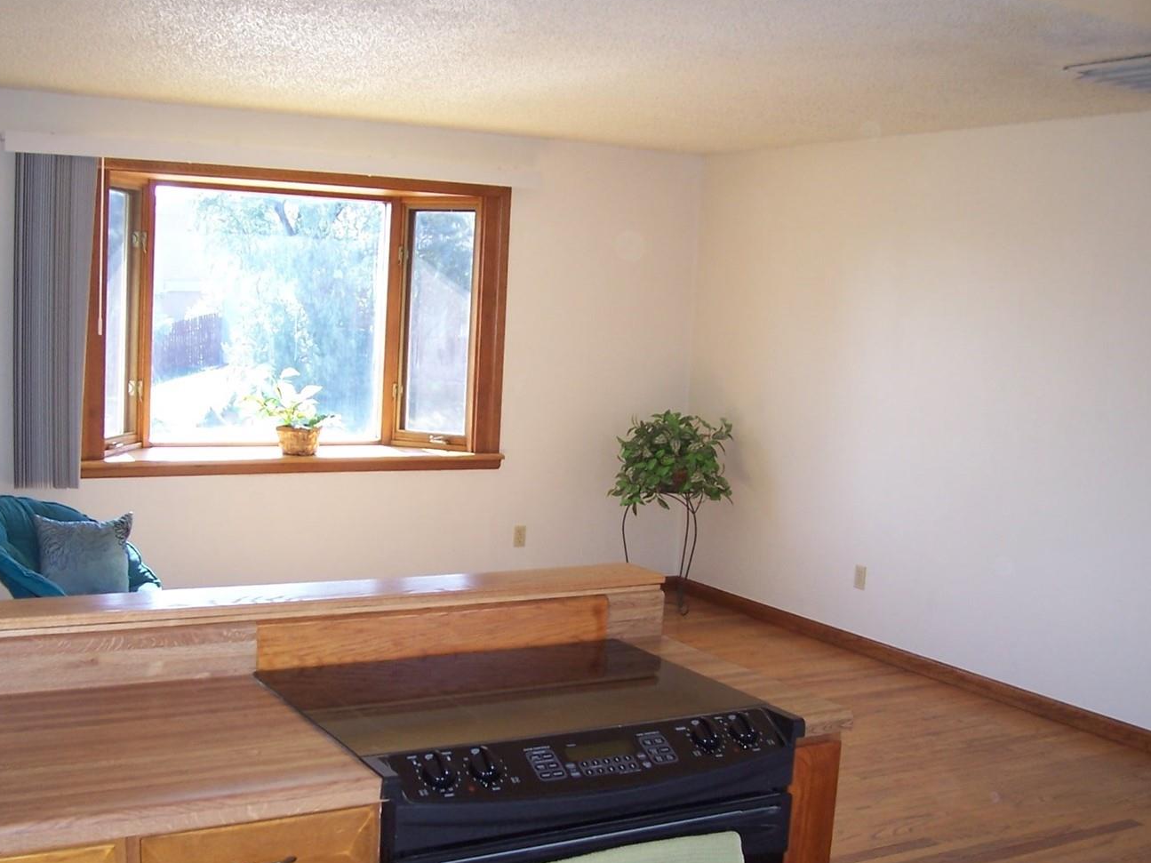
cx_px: 498
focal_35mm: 42
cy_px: 499
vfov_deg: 34.3
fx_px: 1396
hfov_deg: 44.7
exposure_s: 1/90
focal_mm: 5.6
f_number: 2.7
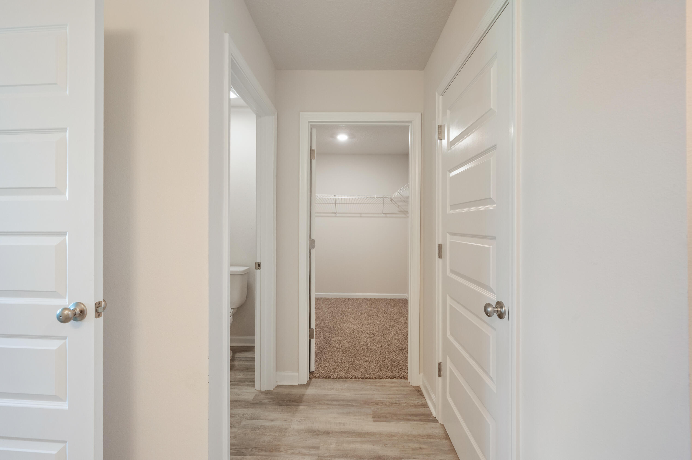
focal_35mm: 16
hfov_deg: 98.6
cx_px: 346
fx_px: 298
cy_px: 230
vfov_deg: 75.4
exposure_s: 1/25
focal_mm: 15.5
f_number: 8
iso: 1250
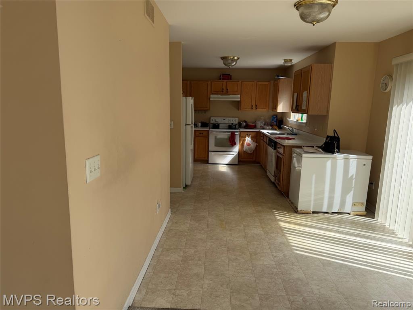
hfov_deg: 71.6
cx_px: 206
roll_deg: +0.0
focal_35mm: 24
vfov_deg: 56.8
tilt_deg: -12.3
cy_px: 155
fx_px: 286
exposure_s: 1/1091
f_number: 1.78
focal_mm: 6.76
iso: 80
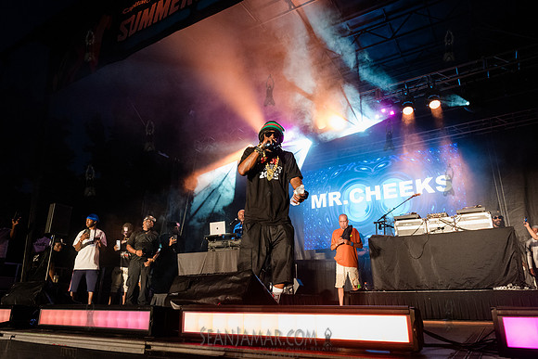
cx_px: 269
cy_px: 180
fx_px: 366
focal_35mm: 24
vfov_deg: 52.2
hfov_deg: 72.6
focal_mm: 24
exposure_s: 1/400
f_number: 4
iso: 5000
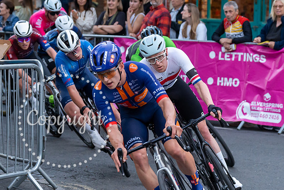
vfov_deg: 8.8
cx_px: 110
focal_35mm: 156
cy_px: 75
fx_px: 1230
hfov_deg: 13.2
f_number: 3.5
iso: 2000
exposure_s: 1/800
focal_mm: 75
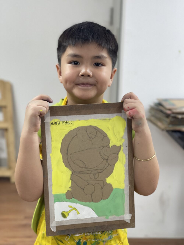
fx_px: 454
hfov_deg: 22.9
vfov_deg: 30.3
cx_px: 92
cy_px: 122
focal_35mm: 64
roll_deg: -1.5
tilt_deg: -12.3
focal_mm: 7.5
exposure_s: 1/100
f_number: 2.2
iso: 250
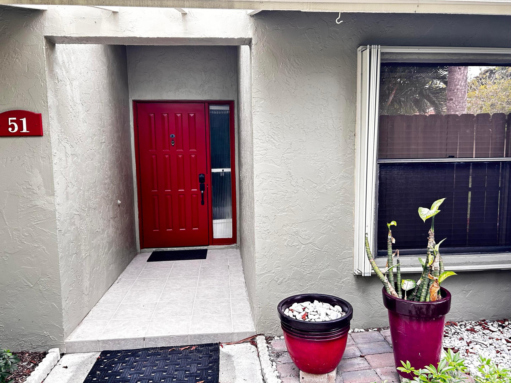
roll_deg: +0.5
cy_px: 192
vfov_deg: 53.1
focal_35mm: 26
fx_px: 384
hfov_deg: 67.3
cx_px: 256
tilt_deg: -7.2
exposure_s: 1/121
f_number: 1.5
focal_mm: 5.7
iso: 125
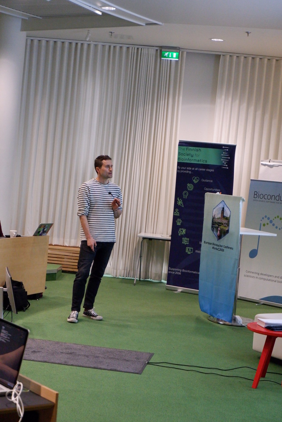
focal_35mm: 68
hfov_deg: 20.0
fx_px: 798
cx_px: 141
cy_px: 211
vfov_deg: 29.6
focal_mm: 45
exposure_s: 1/180
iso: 6400
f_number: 5.6
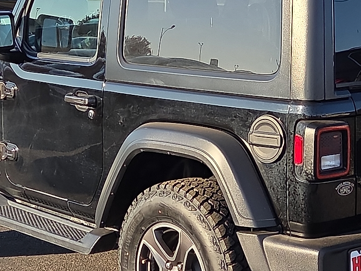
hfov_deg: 19.6
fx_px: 1043
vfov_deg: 14.8
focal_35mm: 100
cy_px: 122
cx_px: 230
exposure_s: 1/833
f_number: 1.8
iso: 25
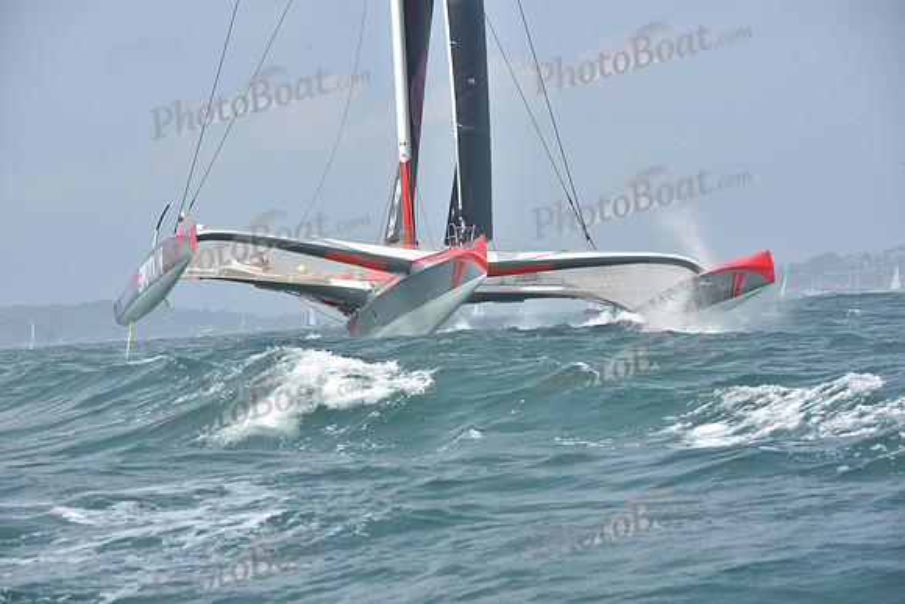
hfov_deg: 12.8
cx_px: 452
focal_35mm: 160
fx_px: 4023
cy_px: 302
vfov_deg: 8.6
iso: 320
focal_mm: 160
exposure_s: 1/1000
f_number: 9
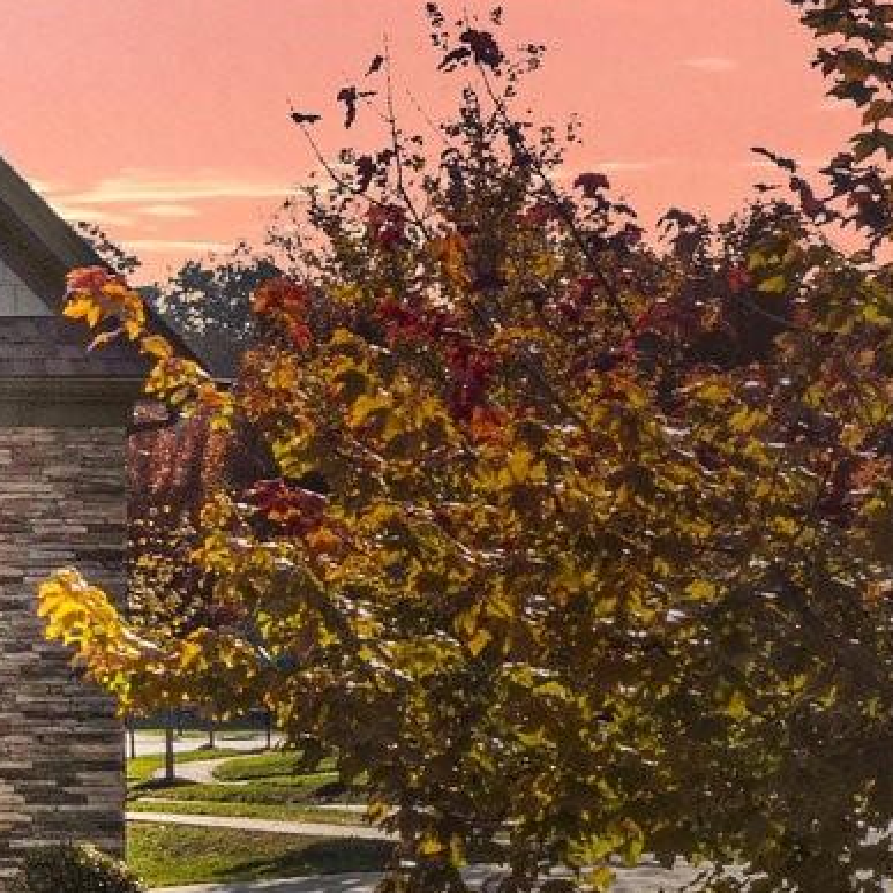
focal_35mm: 126
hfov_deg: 11.3
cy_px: 374
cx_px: -1301
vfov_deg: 13.8
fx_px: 3677
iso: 100
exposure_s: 1/320
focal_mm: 10.26
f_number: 5.6
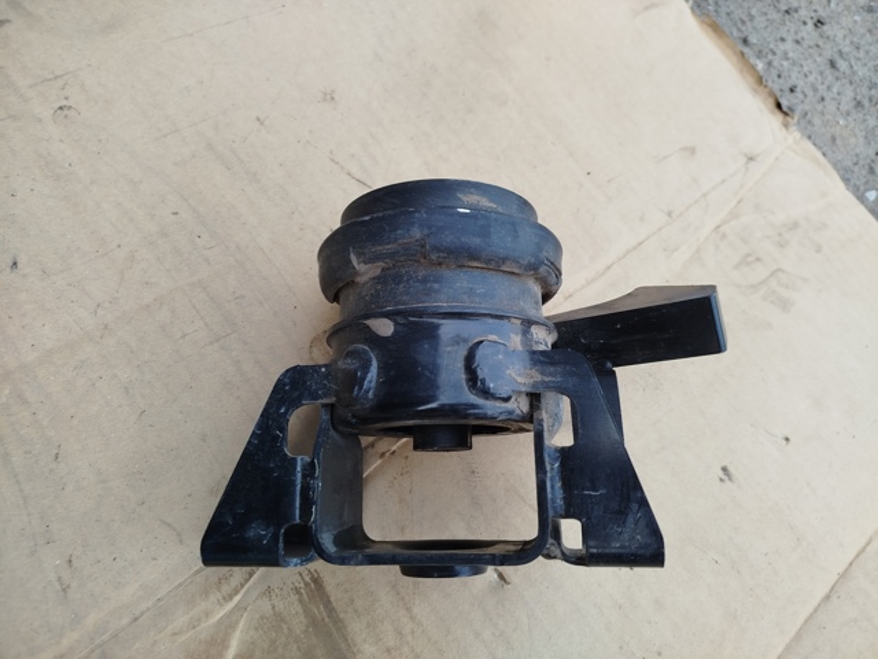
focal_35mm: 24
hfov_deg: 71.6
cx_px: 439
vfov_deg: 56.8
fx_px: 609
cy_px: 330
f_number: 1.7
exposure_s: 1/50
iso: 100
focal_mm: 5.31
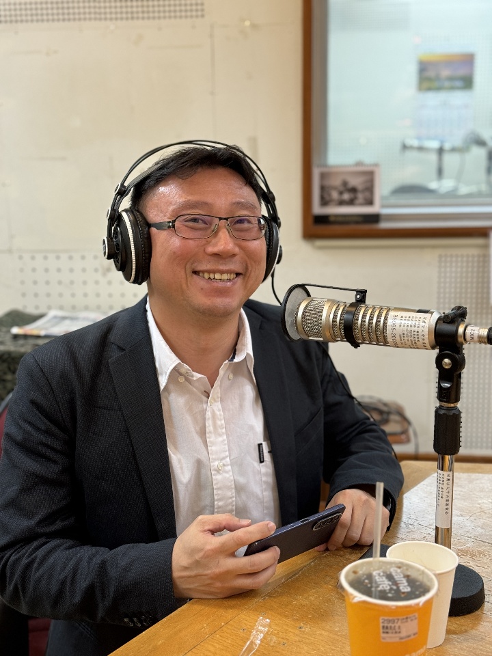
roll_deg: +0.9
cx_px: 246
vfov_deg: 39.7
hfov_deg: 30.3
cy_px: 328
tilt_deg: -12.2
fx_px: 910
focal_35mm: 48
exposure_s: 1/60
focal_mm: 6.86
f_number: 1.78
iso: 200
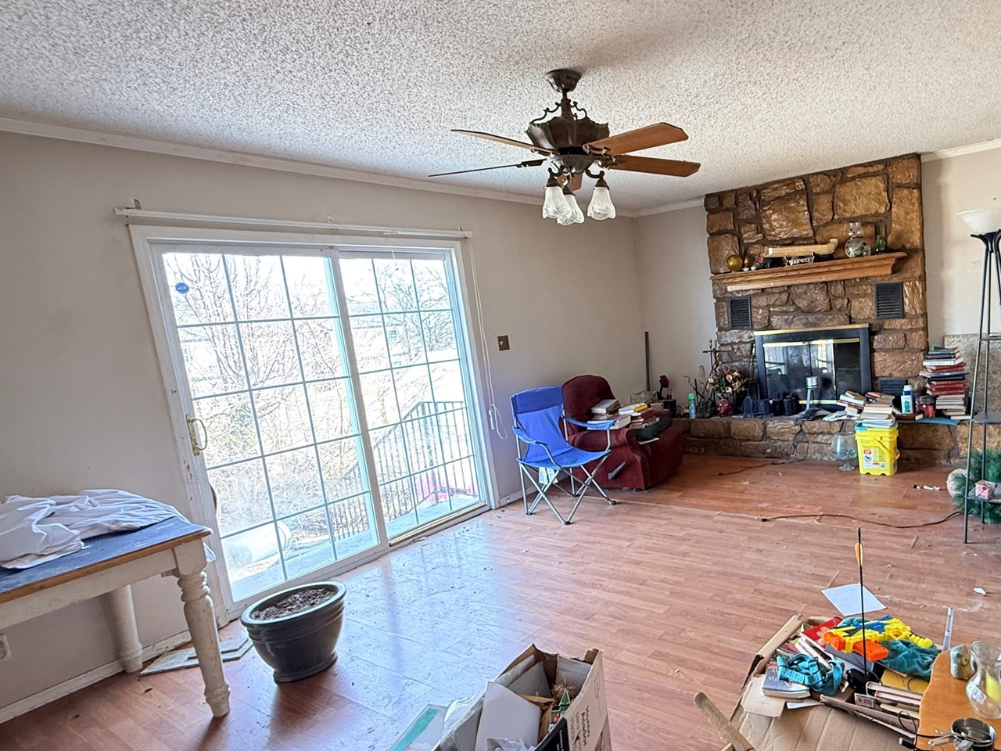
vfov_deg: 63.4
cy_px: 386
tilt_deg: -5.8
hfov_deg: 75.5
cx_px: 698
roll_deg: +5.4
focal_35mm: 21
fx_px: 607
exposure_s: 1/61
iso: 320
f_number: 2.2
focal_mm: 2.22
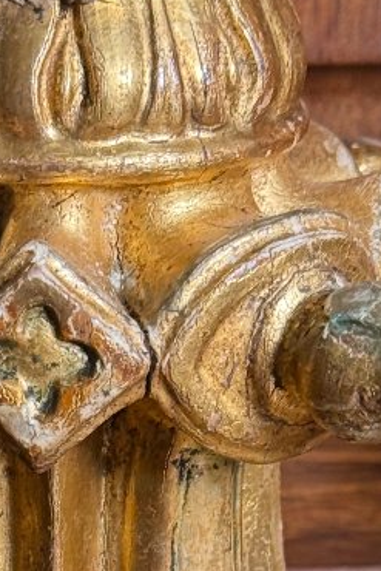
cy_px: 713
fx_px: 2569
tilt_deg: -23.2
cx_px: -54
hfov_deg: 8.4
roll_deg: +0.3
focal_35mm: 162
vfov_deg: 12.3
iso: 100
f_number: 1.78
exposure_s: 1/60
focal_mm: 6.76
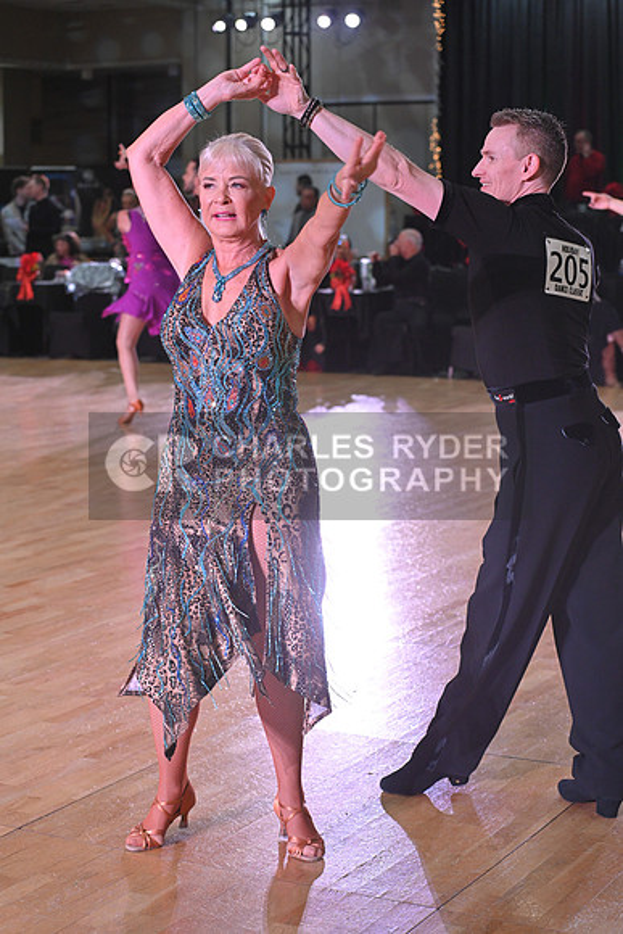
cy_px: 467
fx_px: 1816
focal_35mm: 70
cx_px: 312
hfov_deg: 19.5
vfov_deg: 28.8
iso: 2000
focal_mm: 70
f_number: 5
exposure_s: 1/320
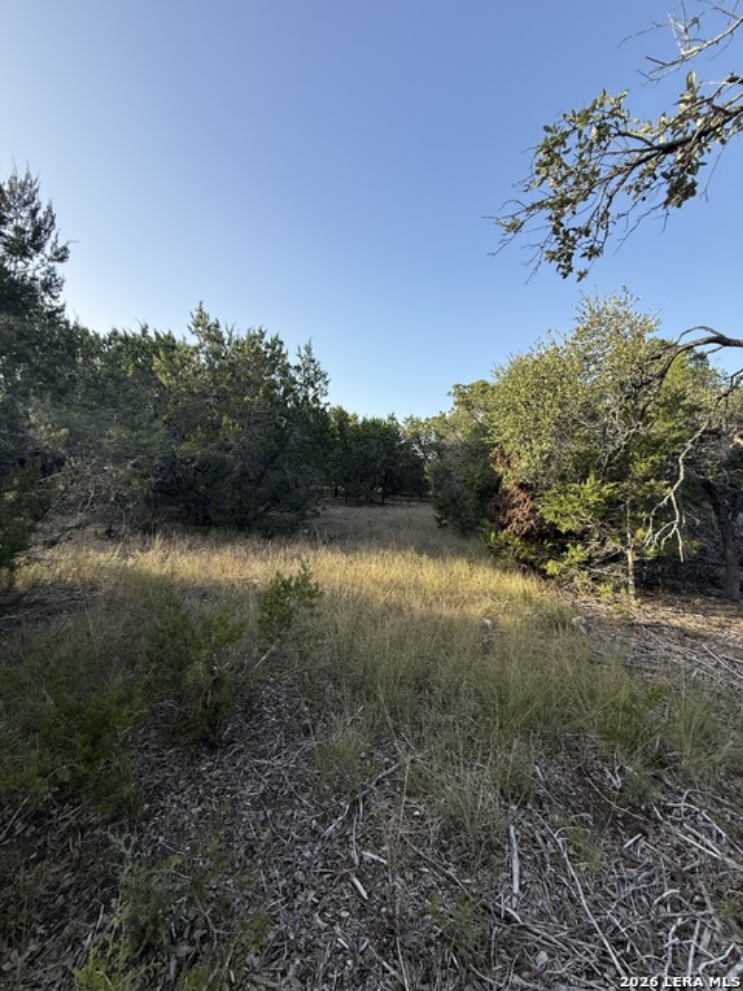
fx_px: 401
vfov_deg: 102.1
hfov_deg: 85.7
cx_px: 372
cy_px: 496
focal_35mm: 14
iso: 50
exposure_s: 1/510
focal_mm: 2.22
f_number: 2.2
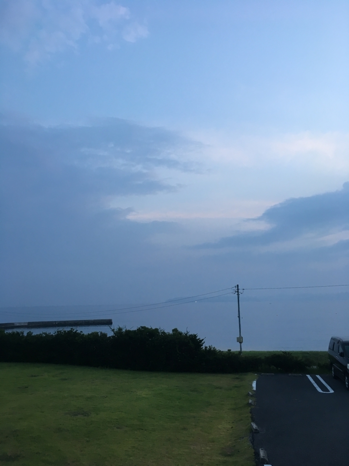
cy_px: 233
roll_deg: +1.4
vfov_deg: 61.7
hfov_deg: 48.2
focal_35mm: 29
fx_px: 390
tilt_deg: +8.7
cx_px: 174
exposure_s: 1/40
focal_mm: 4.15
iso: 32
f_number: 2.2
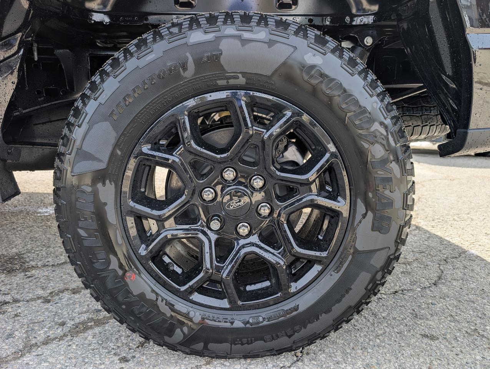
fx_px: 340
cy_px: 184
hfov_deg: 71.5
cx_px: 245
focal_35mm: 24
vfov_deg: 56.9
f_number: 1.68
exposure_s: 1/393
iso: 21
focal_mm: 6.9
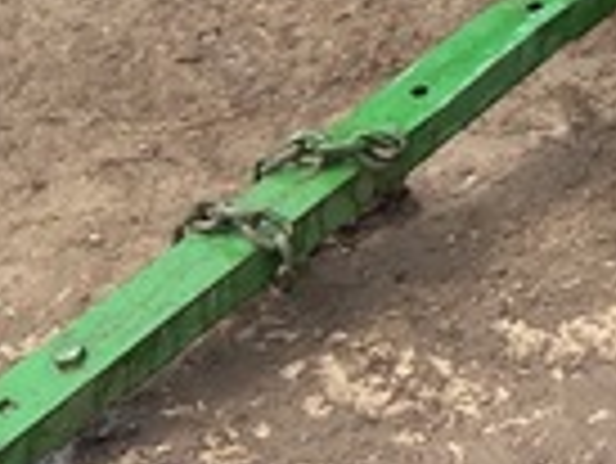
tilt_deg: -14.1
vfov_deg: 8.8
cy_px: -653
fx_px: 2707
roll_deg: -1.3
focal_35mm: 152
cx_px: 1407
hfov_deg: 11.2
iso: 32
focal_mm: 4.25
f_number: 1.8
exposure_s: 1/1258
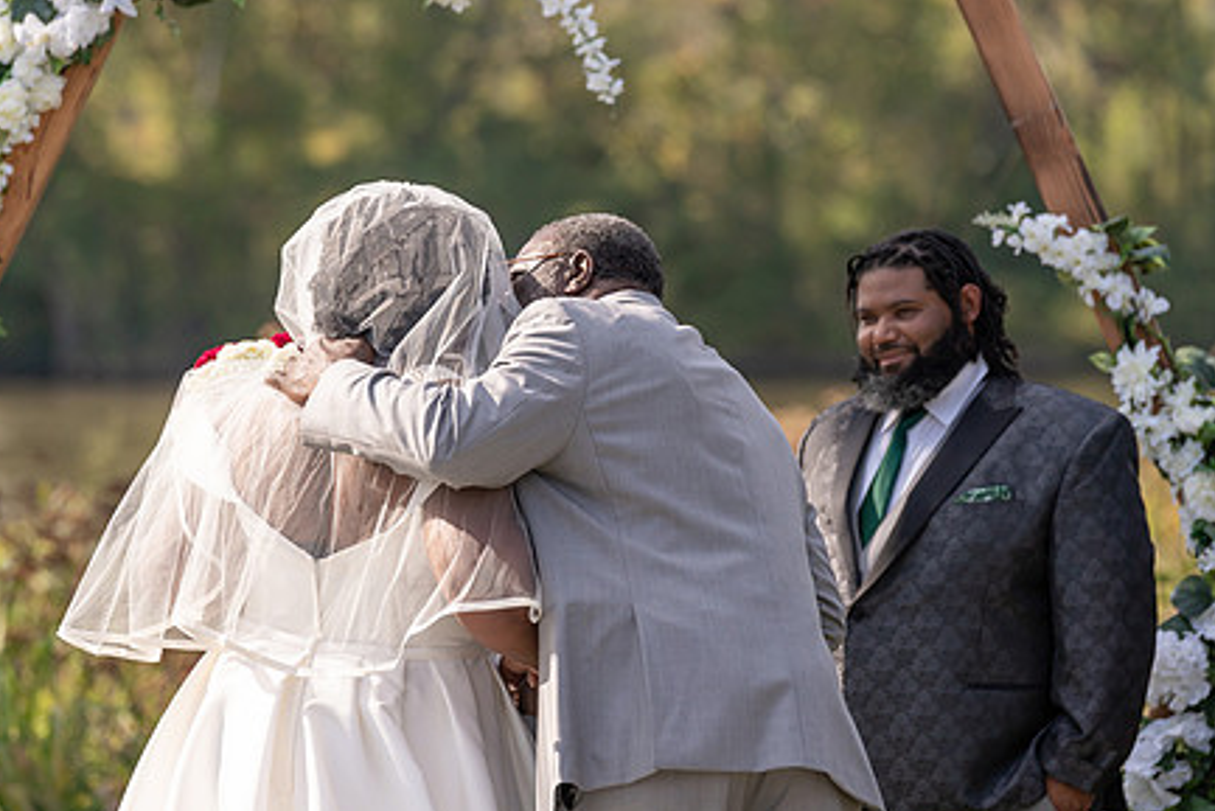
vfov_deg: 5.8
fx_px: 8035
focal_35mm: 238
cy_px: 435
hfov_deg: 8.6
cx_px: 570
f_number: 4
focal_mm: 173
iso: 100
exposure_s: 1/1600
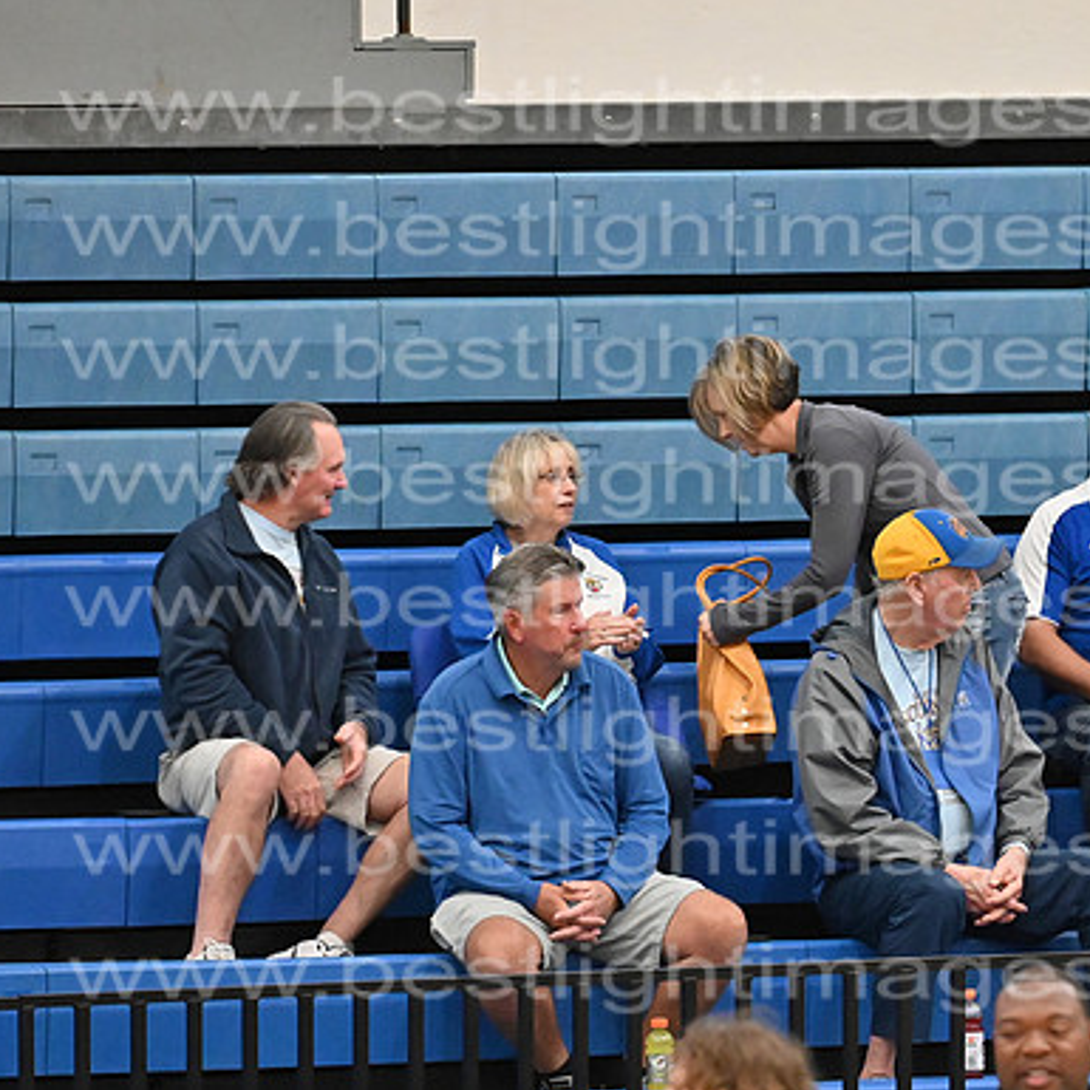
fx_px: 13003
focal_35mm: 365
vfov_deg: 4.8
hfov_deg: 4.8
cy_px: 545
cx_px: 713
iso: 7200
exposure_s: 1/800
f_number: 4
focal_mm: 190
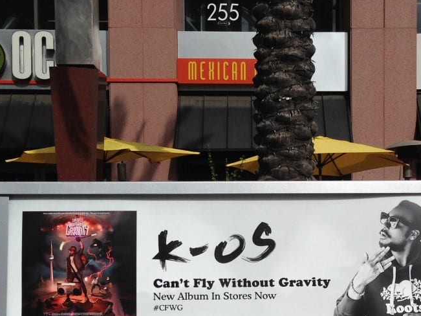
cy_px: 295
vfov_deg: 19.7
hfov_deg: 26.6
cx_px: 271
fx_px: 888
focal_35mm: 73
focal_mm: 4.12
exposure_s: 1/5435
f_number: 2.4
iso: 50
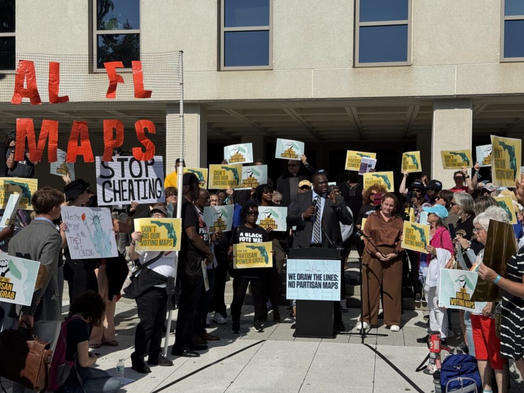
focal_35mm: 49
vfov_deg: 29.7
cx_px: 262
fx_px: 742
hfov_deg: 38.9
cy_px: 198
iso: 64
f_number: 1.78
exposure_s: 1/9009
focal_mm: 6.76
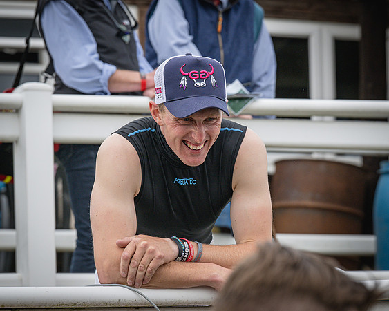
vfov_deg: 8.0
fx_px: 2230
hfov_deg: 10.0
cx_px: 164
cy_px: 156
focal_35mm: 194
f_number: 5
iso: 400
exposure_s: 1/1600
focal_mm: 115
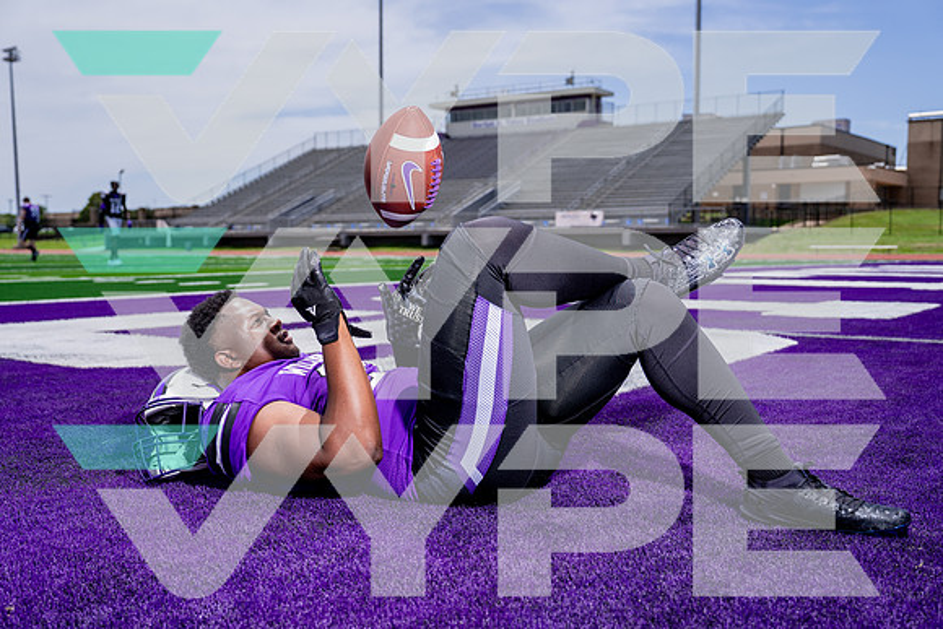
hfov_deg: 51.2
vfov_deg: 35.5
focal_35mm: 38
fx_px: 983
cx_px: 472
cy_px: 314
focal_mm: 36
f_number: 4
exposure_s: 1/1250
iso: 100
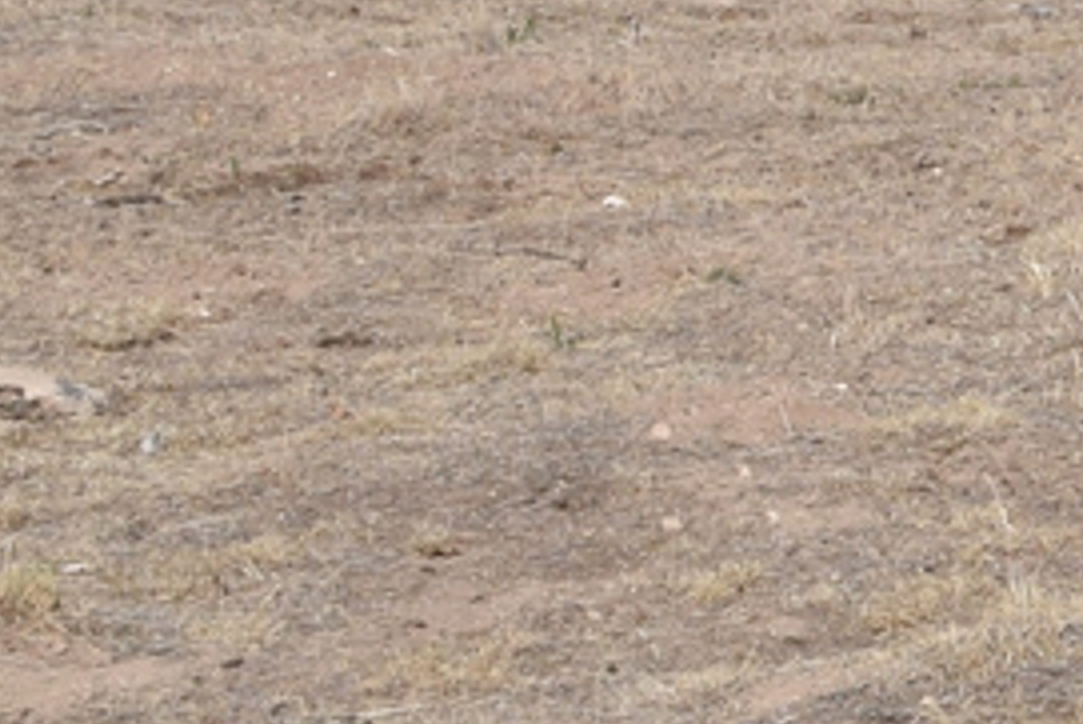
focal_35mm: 204
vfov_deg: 6.6
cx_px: 2865
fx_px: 6140
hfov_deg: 8.8
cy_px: -430
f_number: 9
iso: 100
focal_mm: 18
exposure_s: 1/320
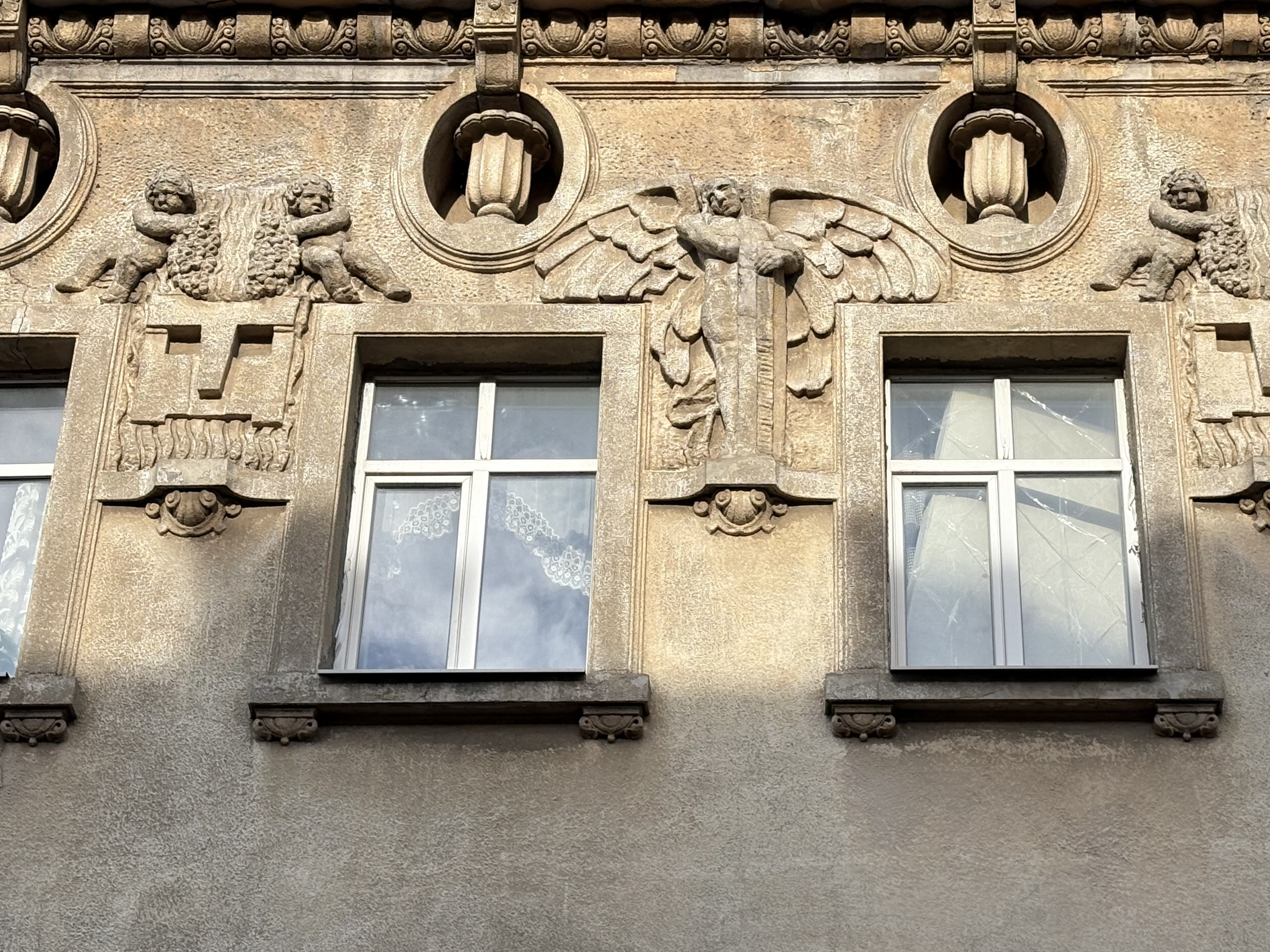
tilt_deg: +36.5
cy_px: 476
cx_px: 826
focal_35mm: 84
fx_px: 3082
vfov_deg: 17.6
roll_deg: +0.0
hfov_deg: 23.2
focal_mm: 5.96
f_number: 1.6
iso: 32
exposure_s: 1/2545
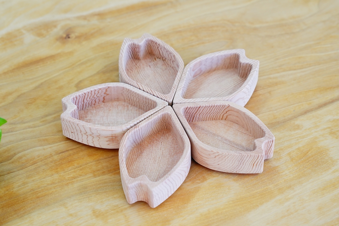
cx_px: 170
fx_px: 772
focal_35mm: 82
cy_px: 113
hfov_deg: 24.8
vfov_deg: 16.7
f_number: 4
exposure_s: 1/100
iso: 800
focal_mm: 55
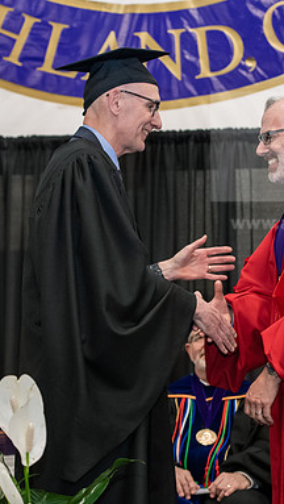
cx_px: 171
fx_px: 1483
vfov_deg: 19.3
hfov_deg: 10.9
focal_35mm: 111
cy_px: 251
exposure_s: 1/200
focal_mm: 70
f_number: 4
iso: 3200
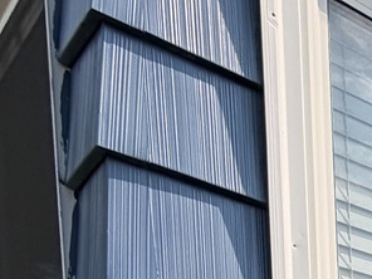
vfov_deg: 15.8
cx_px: 828
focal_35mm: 68
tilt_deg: -3.3
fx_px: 731
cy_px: 596
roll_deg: +0.7
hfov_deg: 16.6
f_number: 2.2
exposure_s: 1/770
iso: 40
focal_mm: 2.22
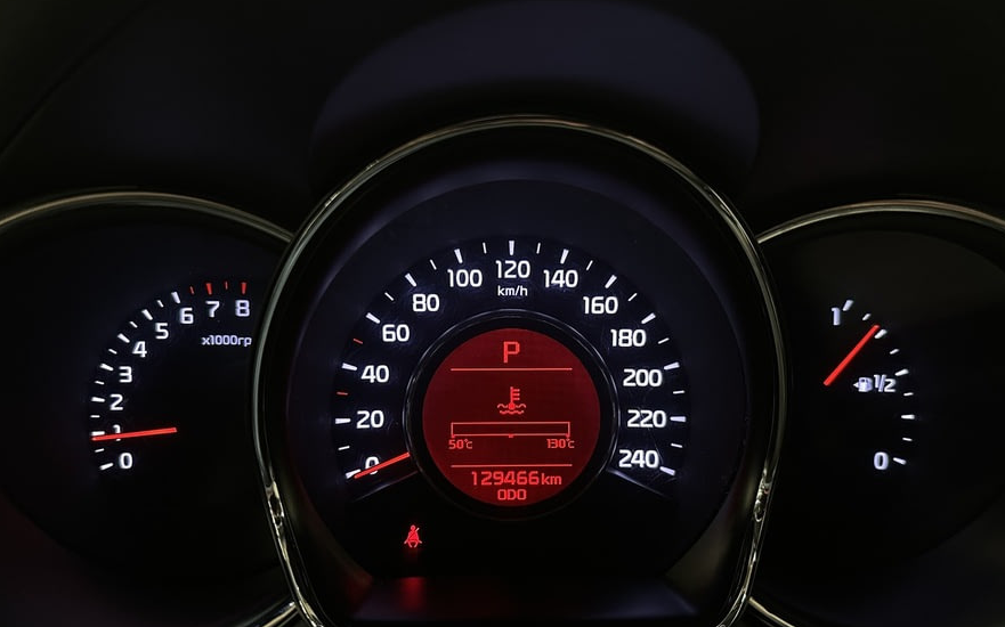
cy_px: 359
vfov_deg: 47.4
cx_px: 511
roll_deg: -3.5
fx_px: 712
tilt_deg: -21.6
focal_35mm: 26
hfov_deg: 70.4
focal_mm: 6.86
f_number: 1.78
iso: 500
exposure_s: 1/50
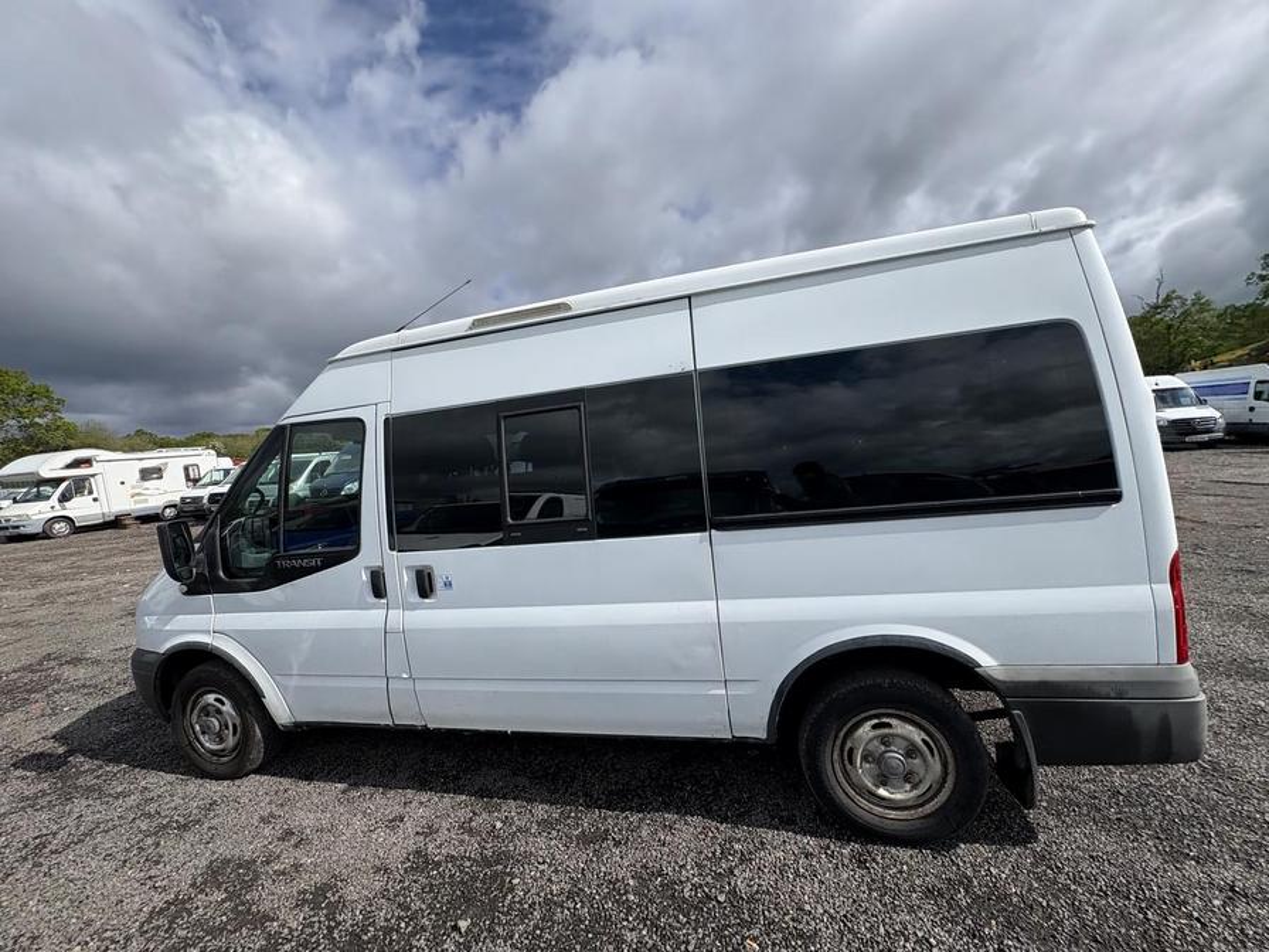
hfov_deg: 102.1
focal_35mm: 14
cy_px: 476
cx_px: 634
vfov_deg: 85.7
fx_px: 513
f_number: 2.2
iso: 40
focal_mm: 2.22
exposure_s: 1/2494
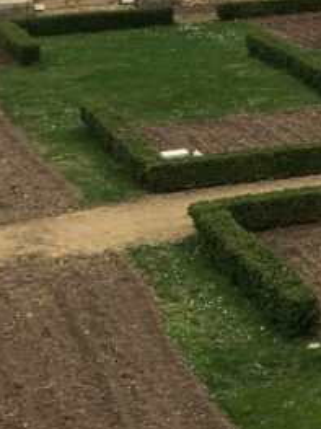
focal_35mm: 113
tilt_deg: -9.2
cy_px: -3
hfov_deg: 11.9
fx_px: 1398
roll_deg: -0.7
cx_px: 613
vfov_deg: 17.0
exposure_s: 1/400
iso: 25
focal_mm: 4.15
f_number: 2.2
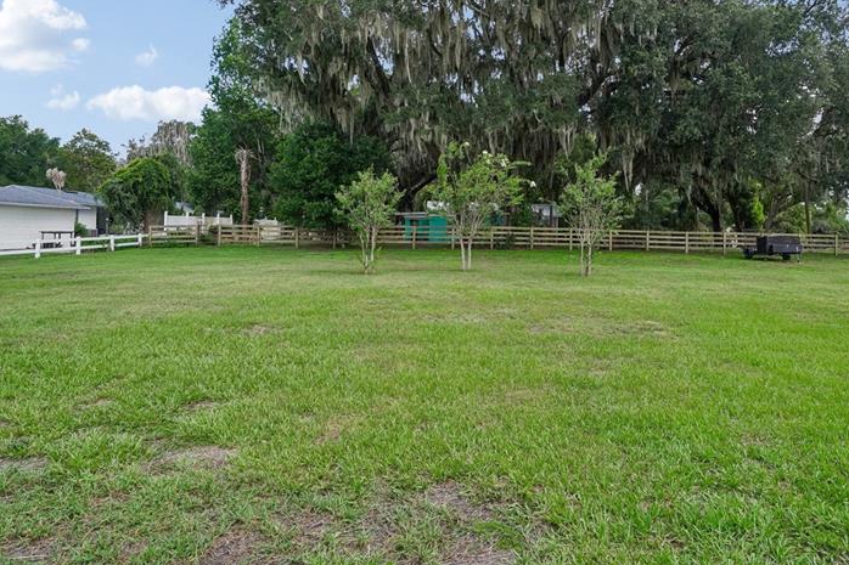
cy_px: 237
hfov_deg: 78.1
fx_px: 519
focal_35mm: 22
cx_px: 485
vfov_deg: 56.9
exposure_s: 1/60
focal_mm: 10
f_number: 8
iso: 100
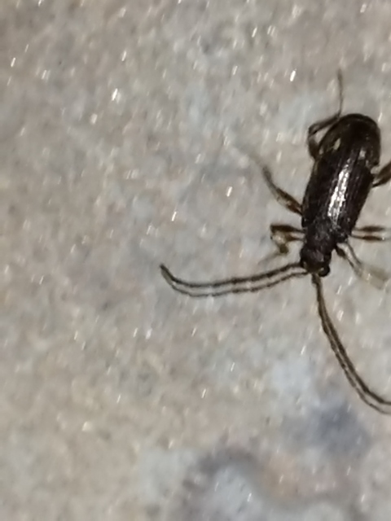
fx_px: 407
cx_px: 196
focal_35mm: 27
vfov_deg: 65.3
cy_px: 260
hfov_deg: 51.4
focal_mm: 4.71
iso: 178
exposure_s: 1/100
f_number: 1.79
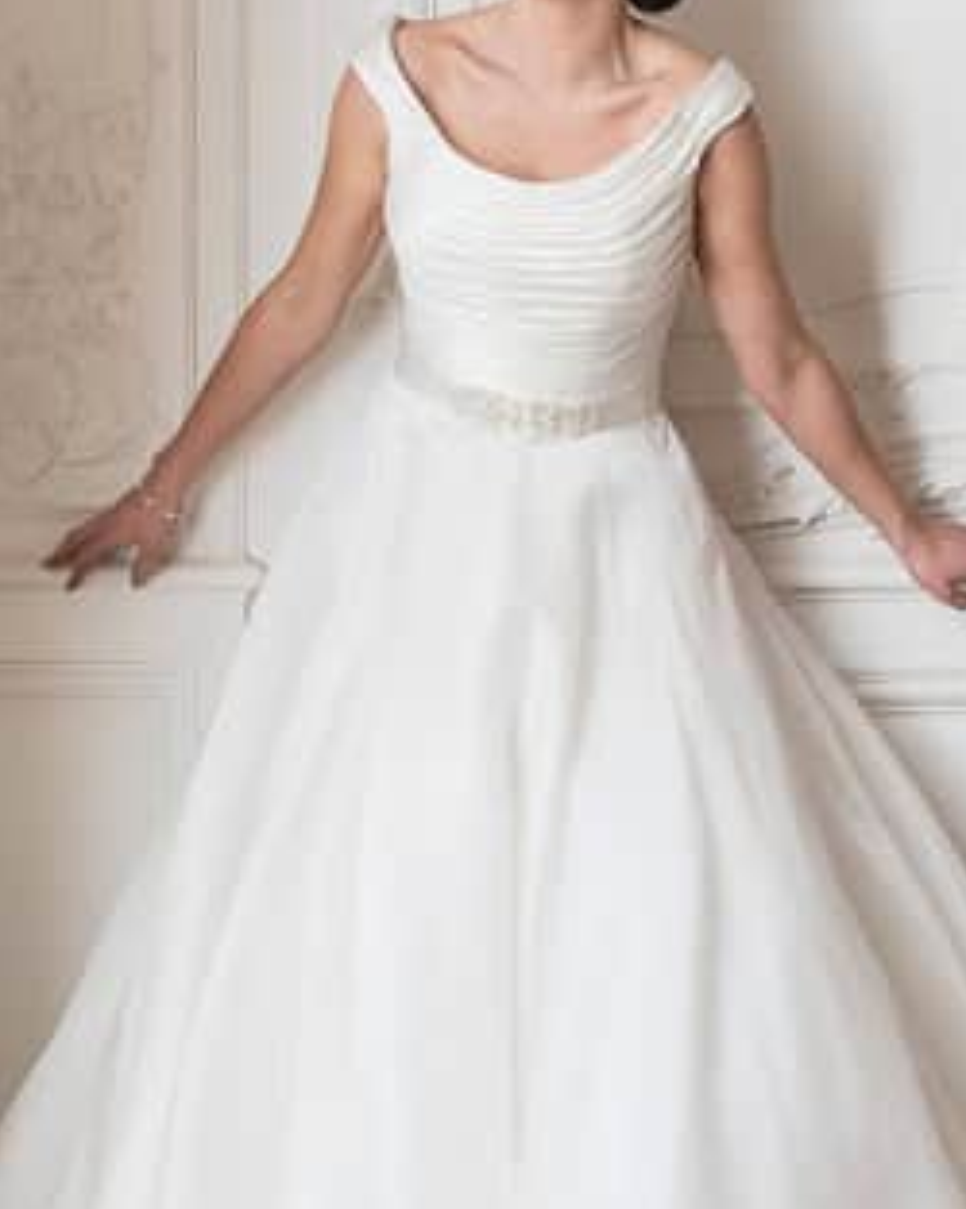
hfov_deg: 14.3
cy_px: -33
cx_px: 949
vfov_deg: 17.6
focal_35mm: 106
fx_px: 3792
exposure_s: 1/40
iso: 200
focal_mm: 36
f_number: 8
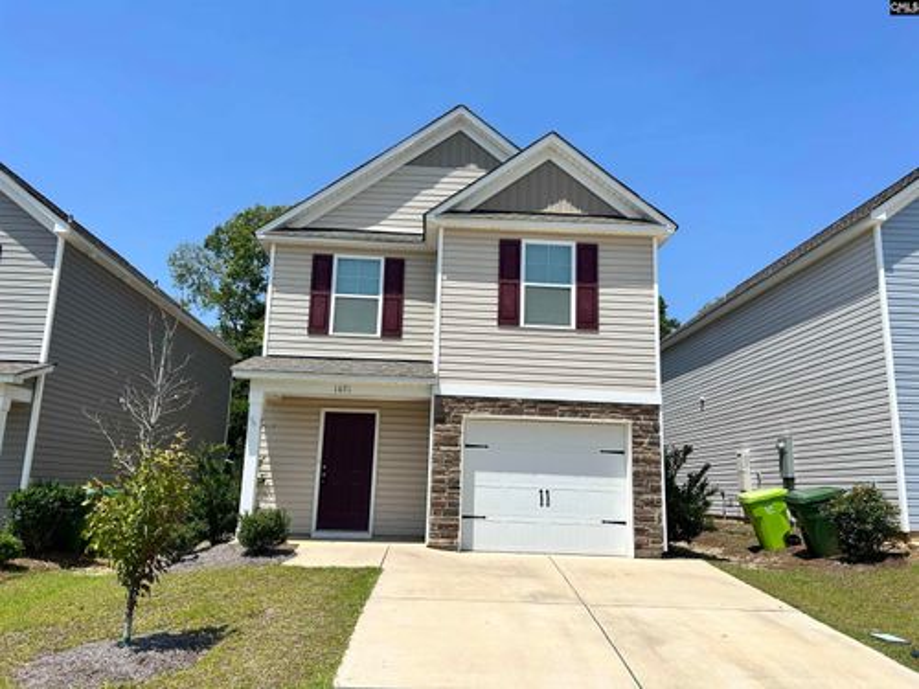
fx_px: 690
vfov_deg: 53.1
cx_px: 460
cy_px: 344
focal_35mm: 26
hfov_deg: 67.3
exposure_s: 1/6579
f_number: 1.5
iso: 50
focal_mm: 5.7
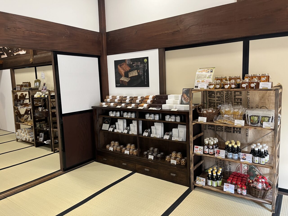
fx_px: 216
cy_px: 108
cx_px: 144
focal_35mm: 26
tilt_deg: -6.5
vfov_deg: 53.1
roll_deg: +2.2
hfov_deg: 67.3
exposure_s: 1/94
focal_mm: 5.1
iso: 125
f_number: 1.6
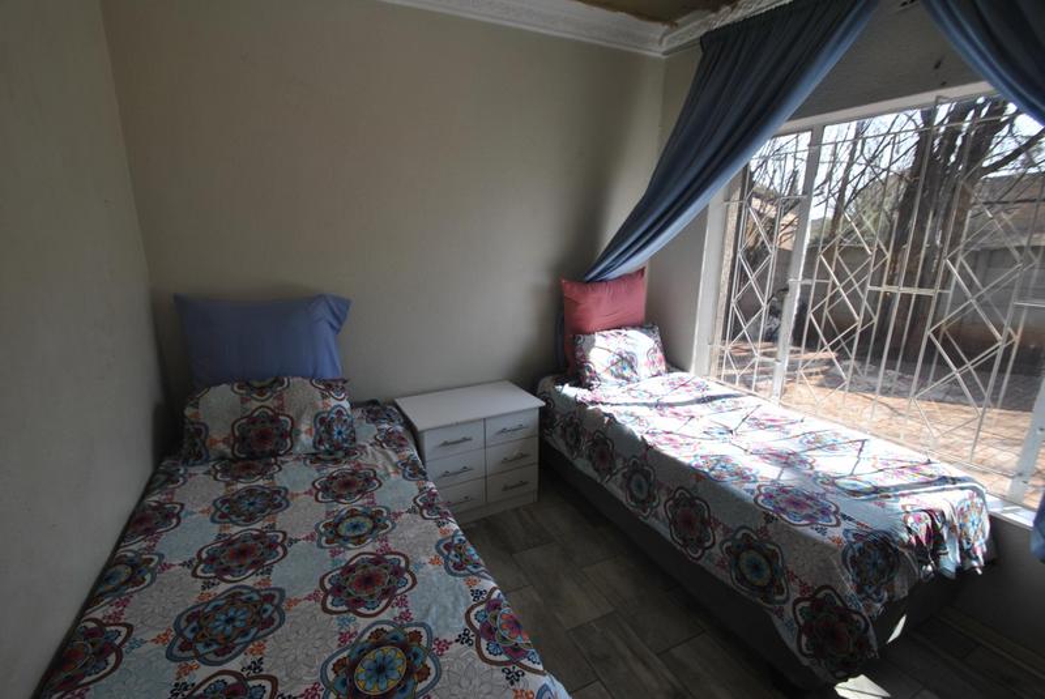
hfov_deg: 100.3
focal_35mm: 15
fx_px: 436
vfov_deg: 77.4
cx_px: 522
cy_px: 350
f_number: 5.6
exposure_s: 1/125
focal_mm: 10
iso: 110
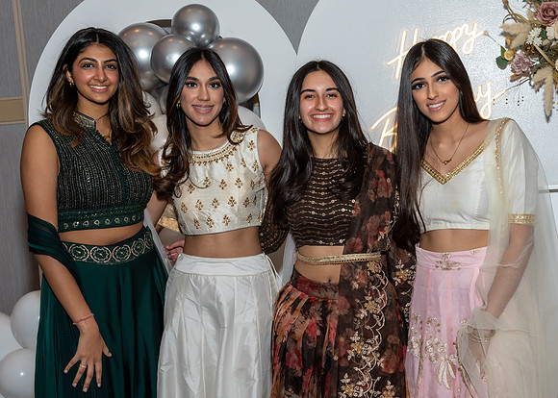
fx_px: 946
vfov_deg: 23.8
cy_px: 206
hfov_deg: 32.8
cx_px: 310
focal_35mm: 60
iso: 500
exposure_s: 1/250
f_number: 7.1
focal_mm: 35
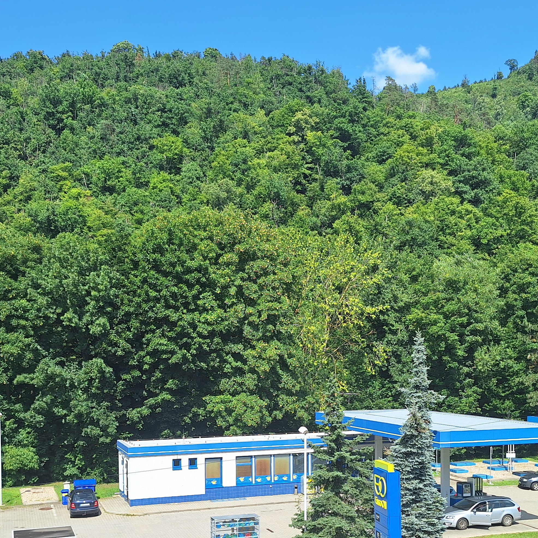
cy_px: 392
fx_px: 739
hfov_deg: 40.0
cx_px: 260
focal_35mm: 42
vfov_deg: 39.1
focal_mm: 5.54
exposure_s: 1/2020
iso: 40
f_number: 1.8
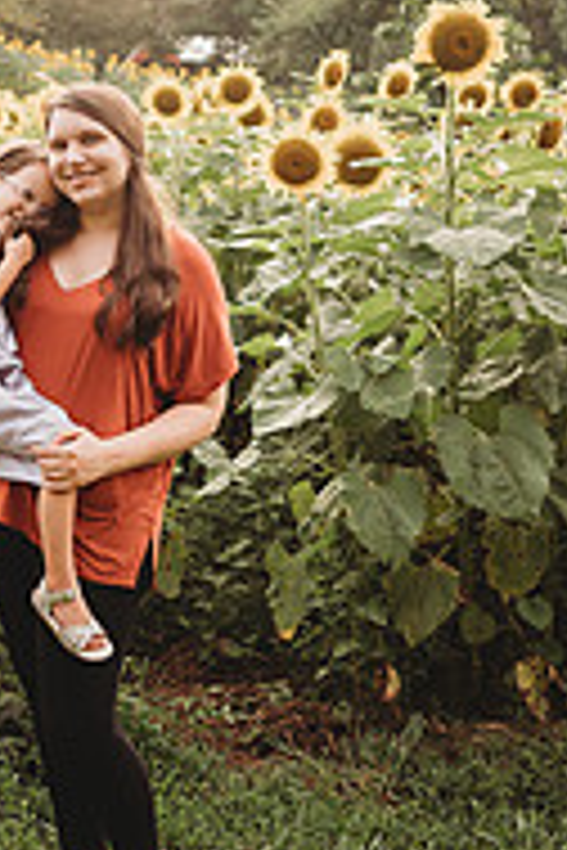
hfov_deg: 23.4
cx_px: 104
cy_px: 234
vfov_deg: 34.5
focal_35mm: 57
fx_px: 1347
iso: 125
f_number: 2.2
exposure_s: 1/500
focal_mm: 24
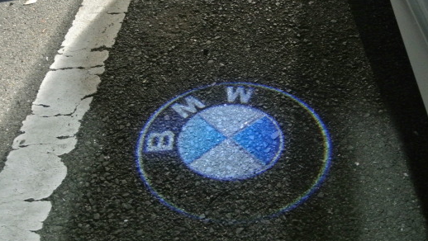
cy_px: 129
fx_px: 511
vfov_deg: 26.6
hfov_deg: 45.4
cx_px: 214
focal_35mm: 45
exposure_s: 1/13
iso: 3200
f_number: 4.2
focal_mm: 15.7
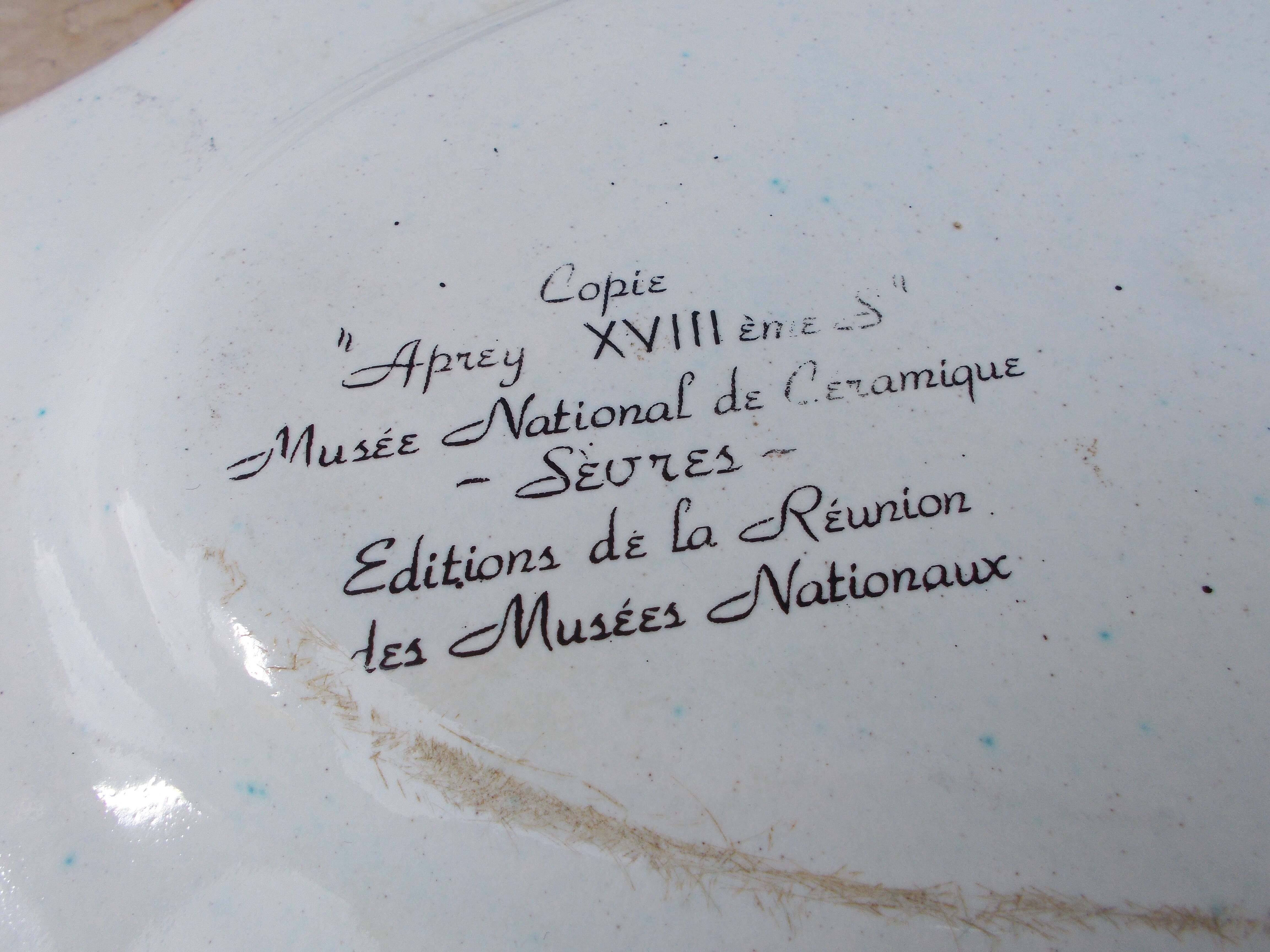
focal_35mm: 30
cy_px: 476
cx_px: 635
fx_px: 1101
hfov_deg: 60.0
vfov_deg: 46.8
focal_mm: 5.3
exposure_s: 1/200
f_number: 3.4
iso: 80
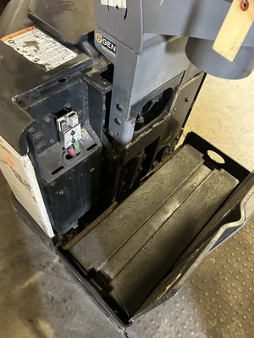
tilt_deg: -55.6
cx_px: 127
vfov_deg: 67.3
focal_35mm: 26
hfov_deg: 53.1
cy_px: 169
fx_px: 254
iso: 640
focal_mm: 5.7
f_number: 1.5
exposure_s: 1/30
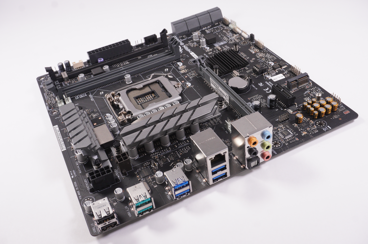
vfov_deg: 35.4
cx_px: 184
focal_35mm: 38
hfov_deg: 51.3
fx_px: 383
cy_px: 122
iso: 800
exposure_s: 1/250
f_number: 9
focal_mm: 25
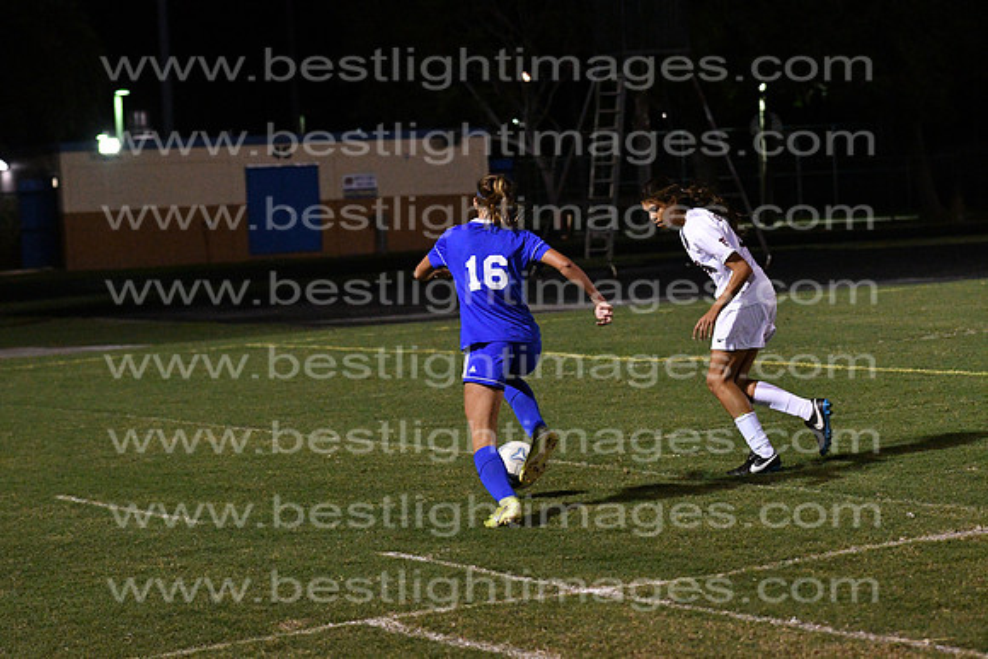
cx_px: 494
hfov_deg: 19.5
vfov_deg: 13.0
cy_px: 330
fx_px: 2882
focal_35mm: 105
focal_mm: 70
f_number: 4
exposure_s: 1/800
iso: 8000
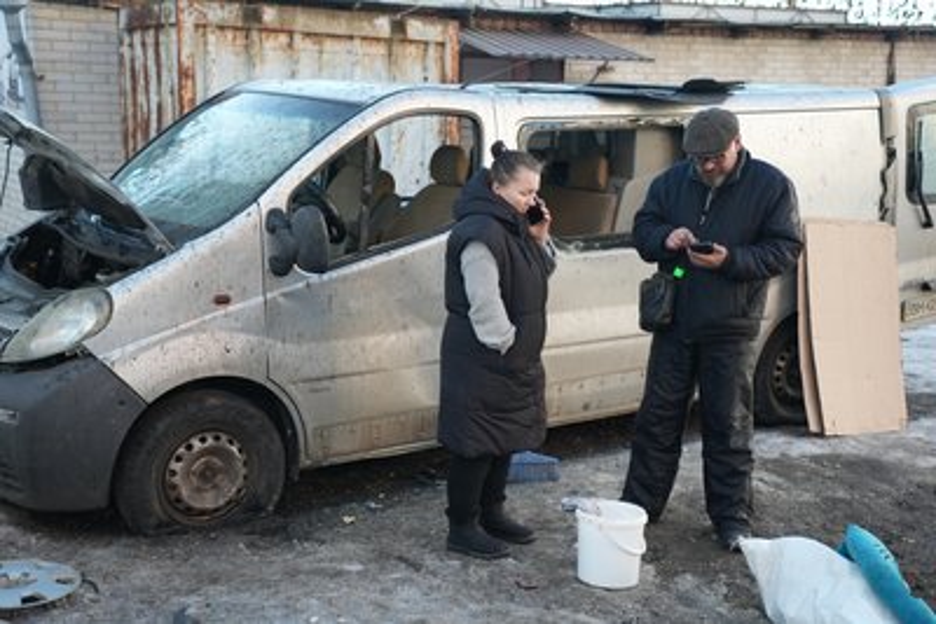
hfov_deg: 41.9
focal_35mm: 47
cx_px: 468
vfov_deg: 28.7
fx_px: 1222
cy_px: 312
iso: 500
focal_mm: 47
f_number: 2.8
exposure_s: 1/200
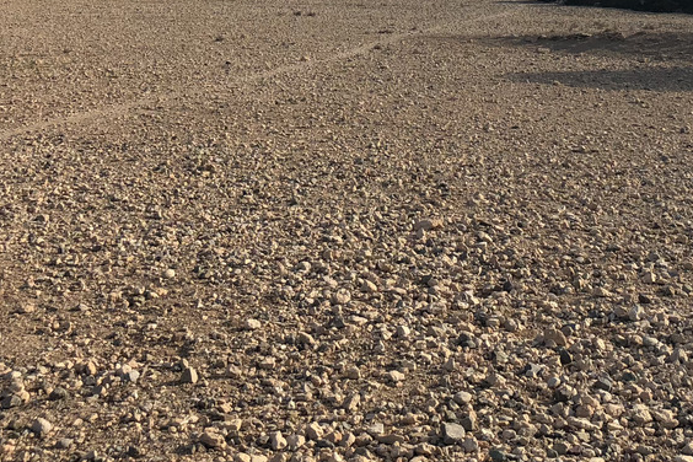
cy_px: -18
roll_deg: +0.3
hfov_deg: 32.2
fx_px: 1193
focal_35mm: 62
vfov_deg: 21.0
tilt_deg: +4.8
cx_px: 429
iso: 25
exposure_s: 1/2825
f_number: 1.8
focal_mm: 4
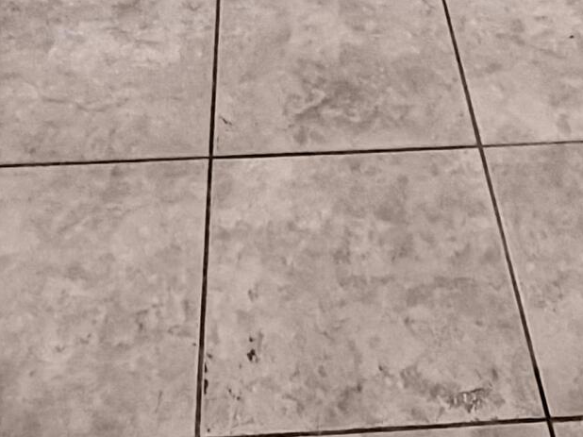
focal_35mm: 68
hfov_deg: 28.5
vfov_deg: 18.1
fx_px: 1145
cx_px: 326
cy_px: -298
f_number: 2.2
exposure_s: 1/120
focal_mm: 2.22
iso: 250
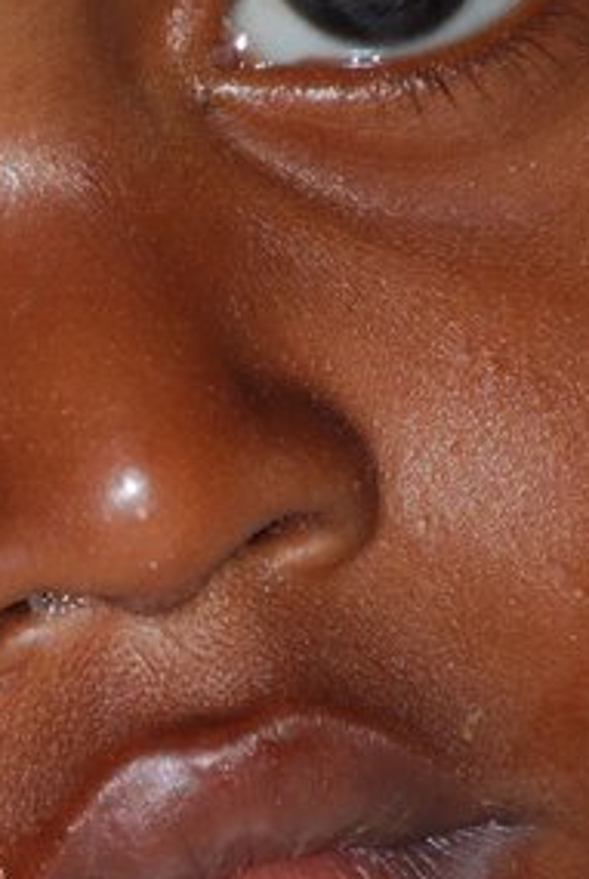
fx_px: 26334
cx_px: -17
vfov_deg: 1.9
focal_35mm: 1077
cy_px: 558
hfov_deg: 1.3
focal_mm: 200
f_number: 5.6
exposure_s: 1/60
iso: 200
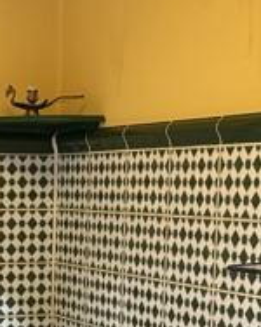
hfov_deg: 14.0
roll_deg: -0.4
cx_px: -16
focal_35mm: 108
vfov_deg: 17.3
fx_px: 1045
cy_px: 341
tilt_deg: -9.6
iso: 200
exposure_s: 1/60
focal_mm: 5.96
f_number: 1.6
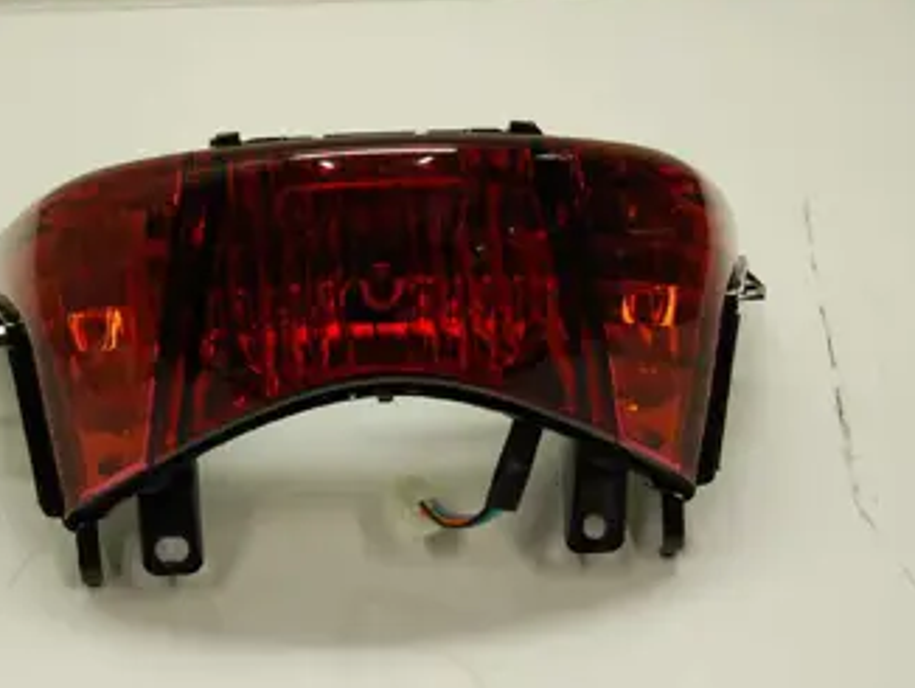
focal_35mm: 91
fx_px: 2407
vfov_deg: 16.3
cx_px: 389
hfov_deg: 21.5
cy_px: 295
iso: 400
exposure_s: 1/40
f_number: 4.8
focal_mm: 38
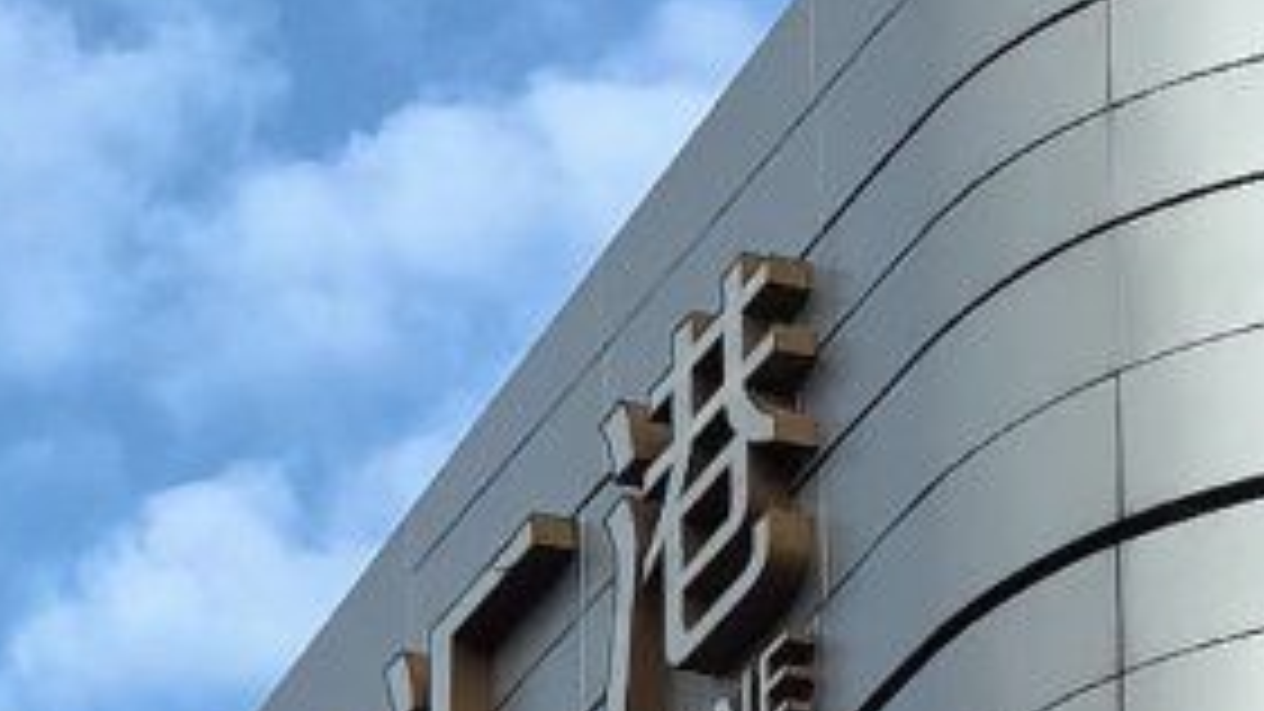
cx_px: -121
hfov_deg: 7.5
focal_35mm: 286
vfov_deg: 4.2
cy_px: 1235
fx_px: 9585
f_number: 2
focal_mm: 5.75
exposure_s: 1/1250
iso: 50
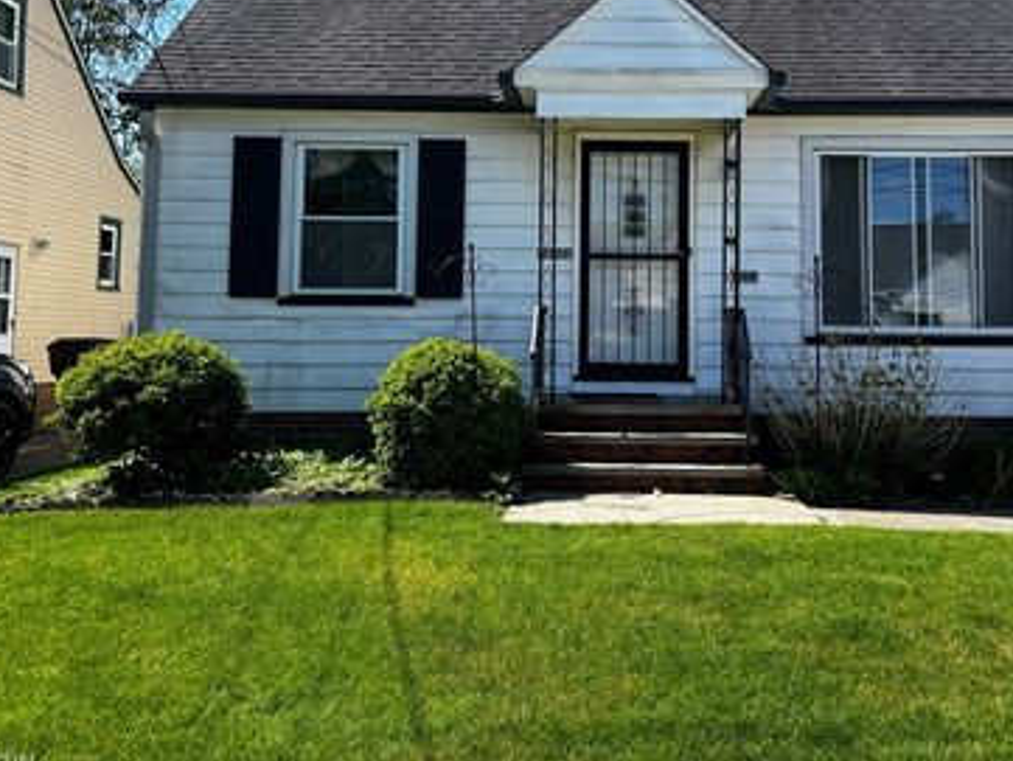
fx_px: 1054
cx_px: 595
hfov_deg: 51.1
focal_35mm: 36
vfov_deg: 39.2
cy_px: 257
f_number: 1.5
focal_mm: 5.7
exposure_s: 1/2208
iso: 50
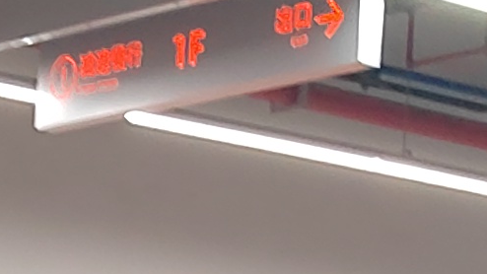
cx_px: 86
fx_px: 2557
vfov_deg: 5.7
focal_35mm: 198
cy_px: 871
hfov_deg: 10.8
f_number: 1.9
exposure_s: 1/40
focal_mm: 5.52
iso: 2209
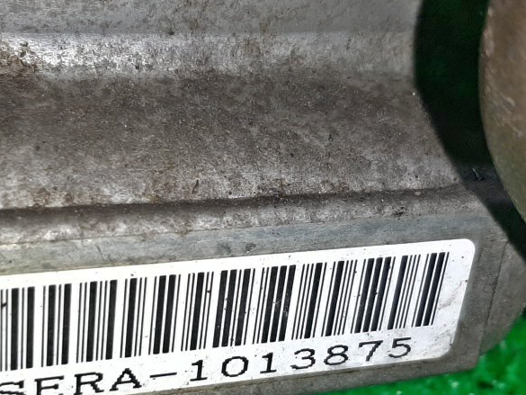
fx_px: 973
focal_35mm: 64
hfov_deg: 30.0
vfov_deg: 22.8
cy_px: 281
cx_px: 174
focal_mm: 3.93
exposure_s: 1/50
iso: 58
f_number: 1.7
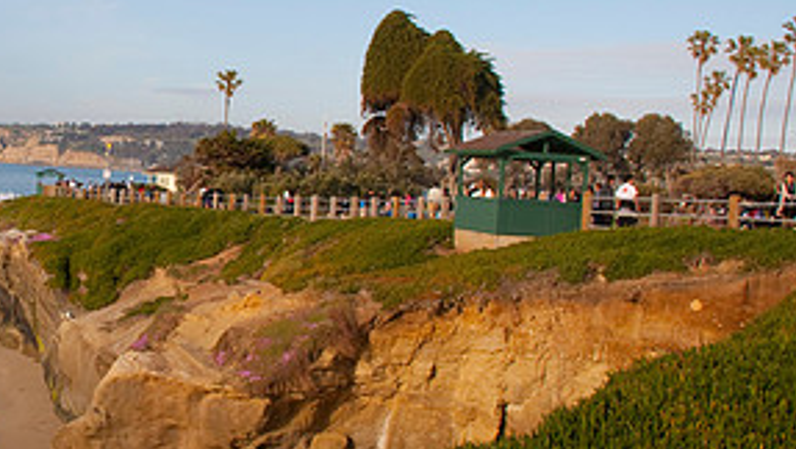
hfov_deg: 34.5
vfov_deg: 21.1
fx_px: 1204
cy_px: 212
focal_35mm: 57
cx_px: 78
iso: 200
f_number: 5.6
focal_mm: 18
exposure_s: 1/1000
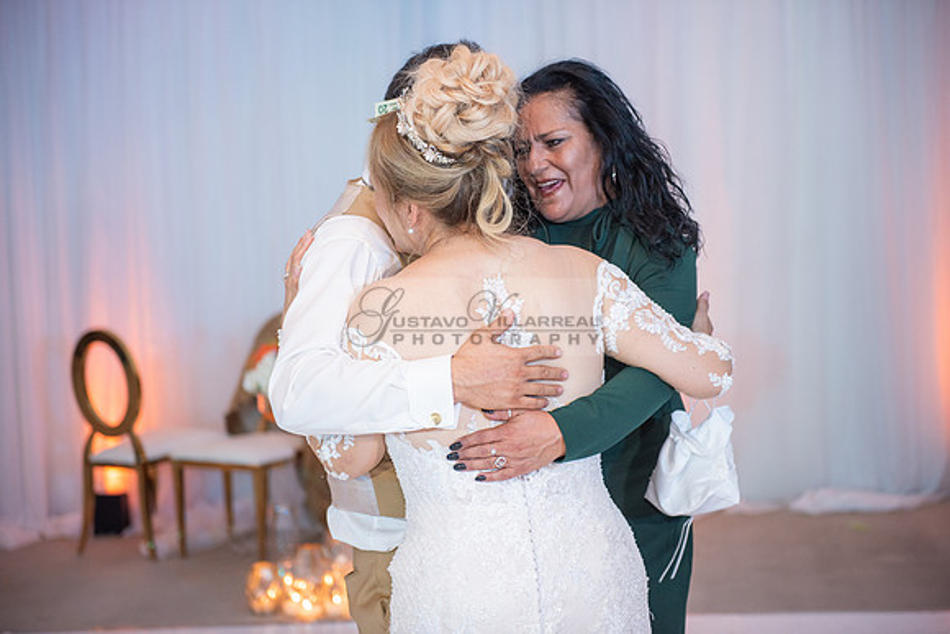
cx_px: 475
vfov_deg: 19.5
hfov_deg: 28.8
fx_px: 1848
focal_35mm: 70
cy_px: 317
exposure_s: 1/160
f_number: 2.8
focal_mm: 70
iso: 1000
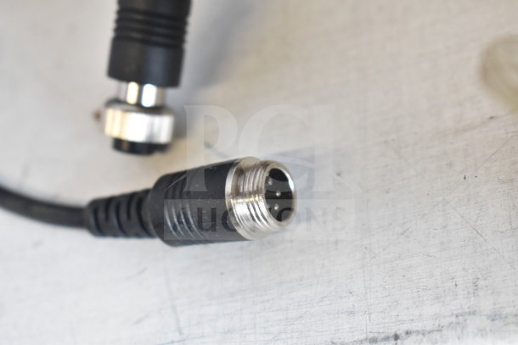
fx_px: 1036
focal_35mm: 72
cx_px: 259
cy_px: 172
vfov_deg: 18.9
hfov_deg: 28.1
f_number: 5.3
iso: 1250
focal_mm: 48
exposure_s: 1/80
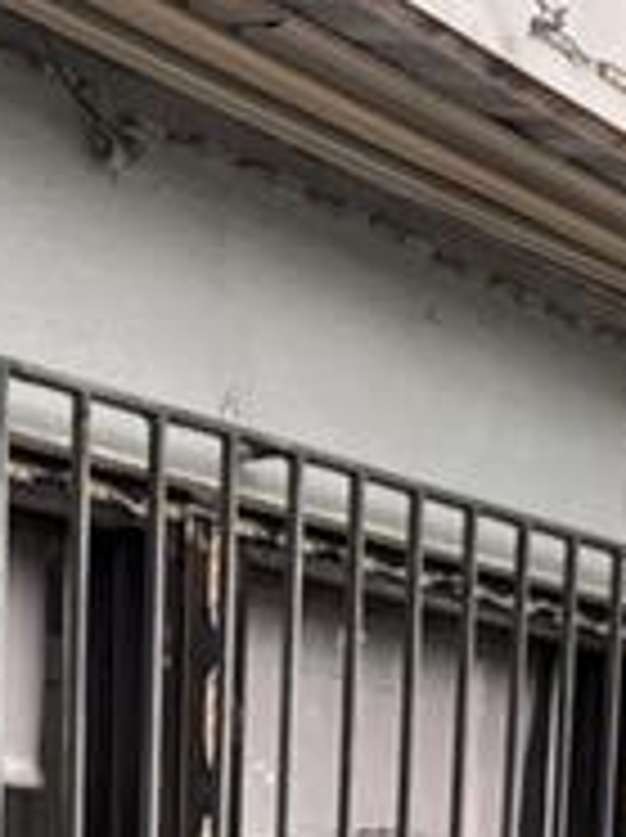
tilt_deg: -15.3
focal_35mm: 155
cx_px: 90
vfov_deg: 10.8
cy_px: 2048
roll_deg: -3.2
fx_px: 3746
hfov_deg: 9.5
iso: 80
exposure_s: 1/354
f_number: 1.78
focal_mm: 6.76
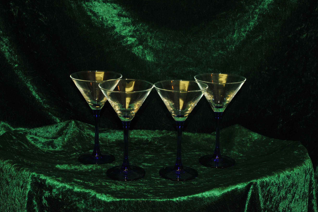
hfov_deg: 31.0
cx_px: 156
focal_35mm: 65
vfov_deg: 20.9
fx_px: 574
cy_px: 101
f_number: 11
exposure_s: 1/60
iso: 1250
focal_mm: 62
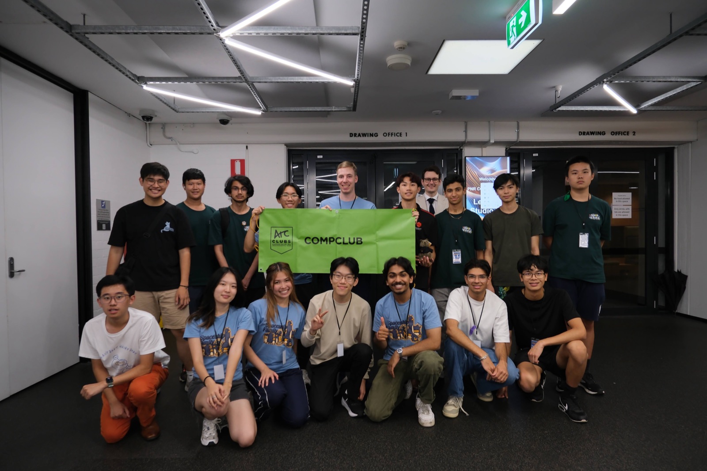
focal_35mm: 23
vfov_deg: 55.1
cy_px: 236
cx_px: 354
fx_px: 452
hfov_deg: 76.1
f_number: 3.5
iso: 640
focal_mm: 15
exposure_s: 1/100
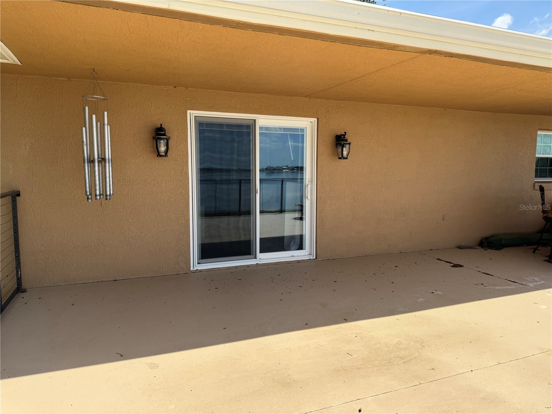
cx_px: 276
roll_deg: -0.3
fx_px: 383
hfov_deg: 71.6
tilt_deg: -5.1
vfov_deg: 56.8
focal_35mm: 24
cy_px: 207
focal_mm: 6.76
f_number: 1.78
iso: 80
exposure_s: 1/2833
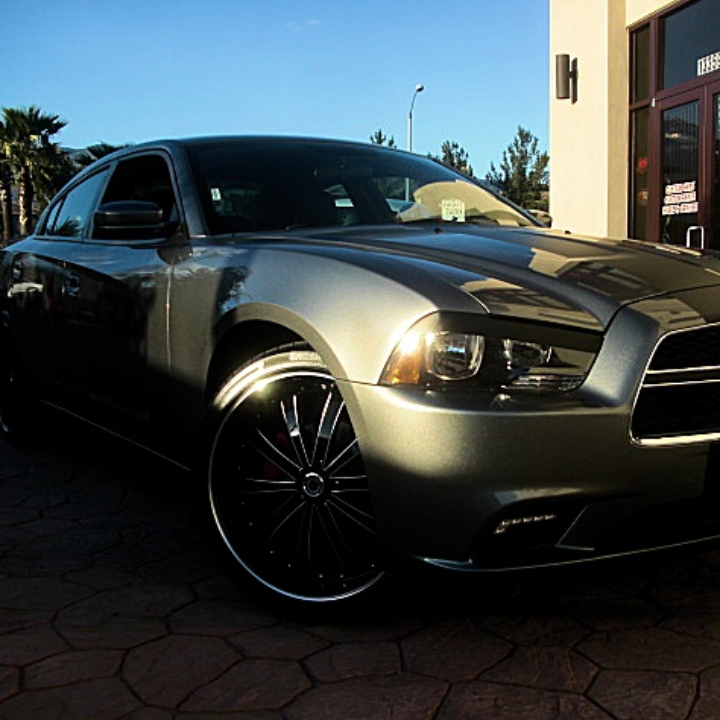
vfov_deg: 39.2
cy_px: 362
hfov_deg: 39.1
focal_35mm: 43
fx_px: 1012
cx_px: 416
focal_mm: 6.3
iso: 50
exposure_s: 1/500
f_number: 2.8
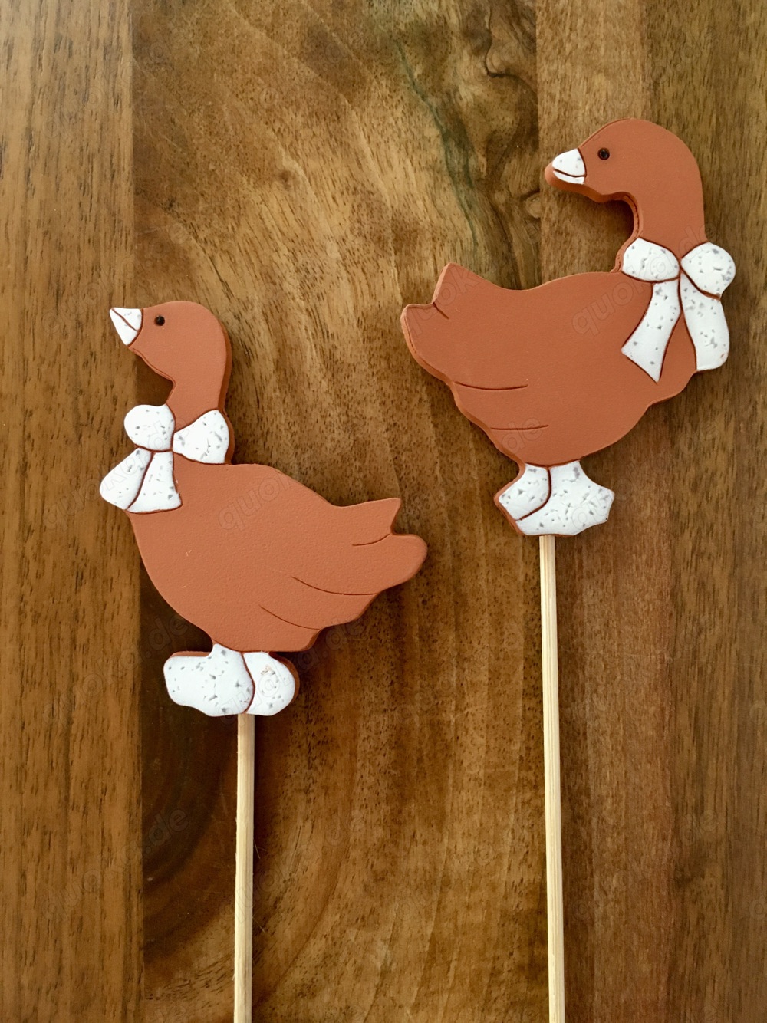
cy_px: 512
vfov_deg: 61.7
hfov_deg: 48.2
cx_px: 384
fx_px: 857
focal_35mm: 29
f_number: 2.2
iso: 200
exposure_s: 1/33
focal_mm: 4.15
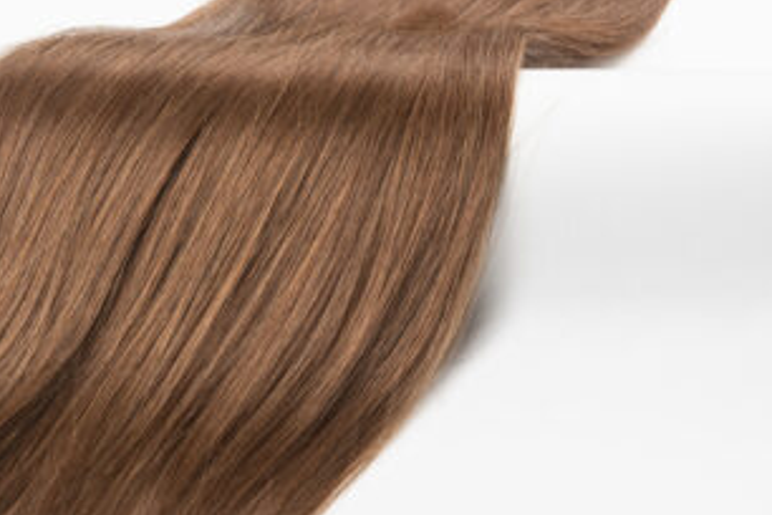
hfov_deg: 21.5
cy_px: 197
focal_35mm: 94
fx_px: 2016
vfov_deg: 14.5
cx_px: 187
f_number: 11
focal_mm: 48
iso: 200
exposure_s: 1/125
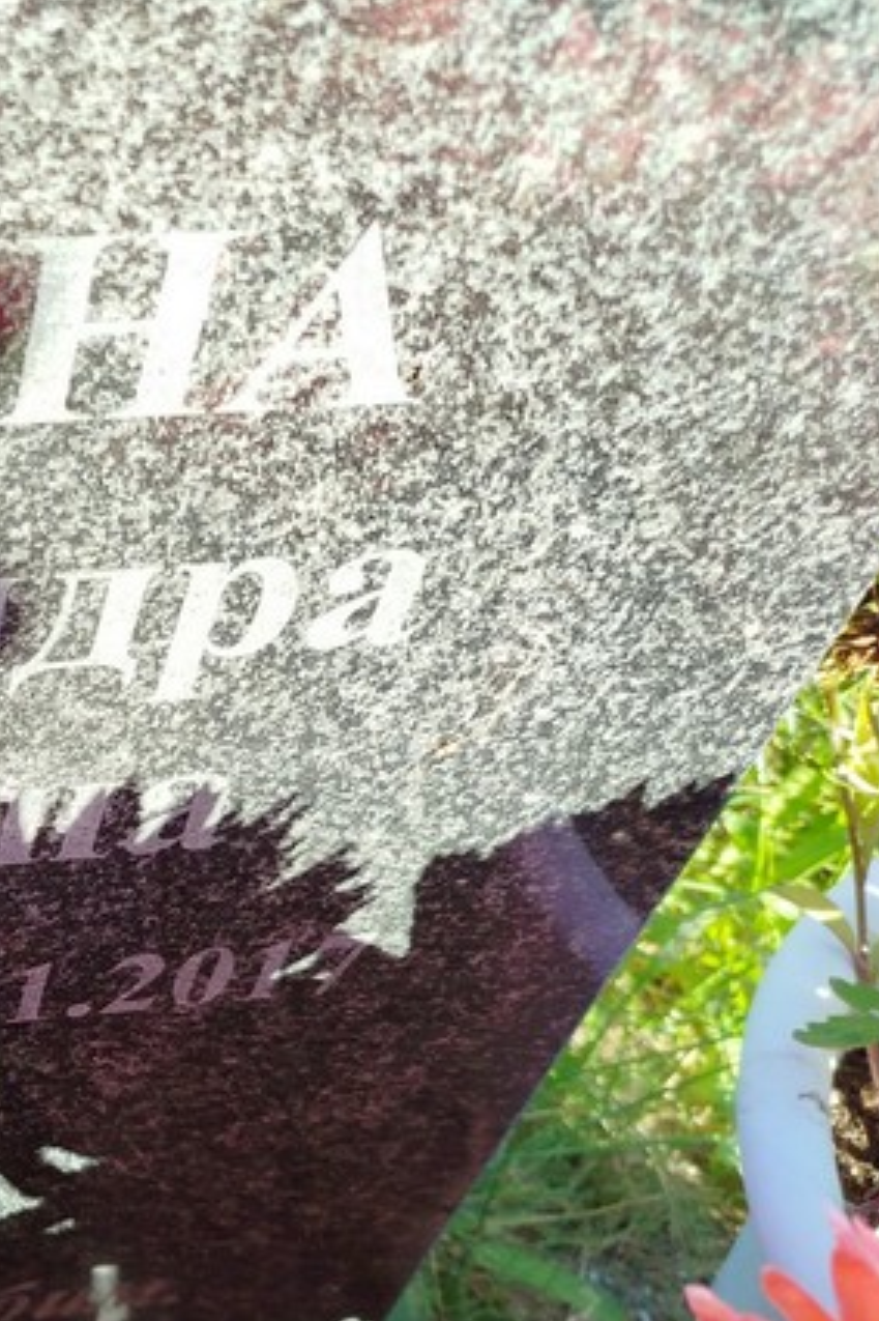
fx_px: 1723
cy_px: 765
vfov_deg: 41.8
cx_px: -323
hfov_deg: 24.3
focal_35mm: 47
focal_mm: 5.31
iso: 50
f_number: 1.7
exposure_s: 1/156
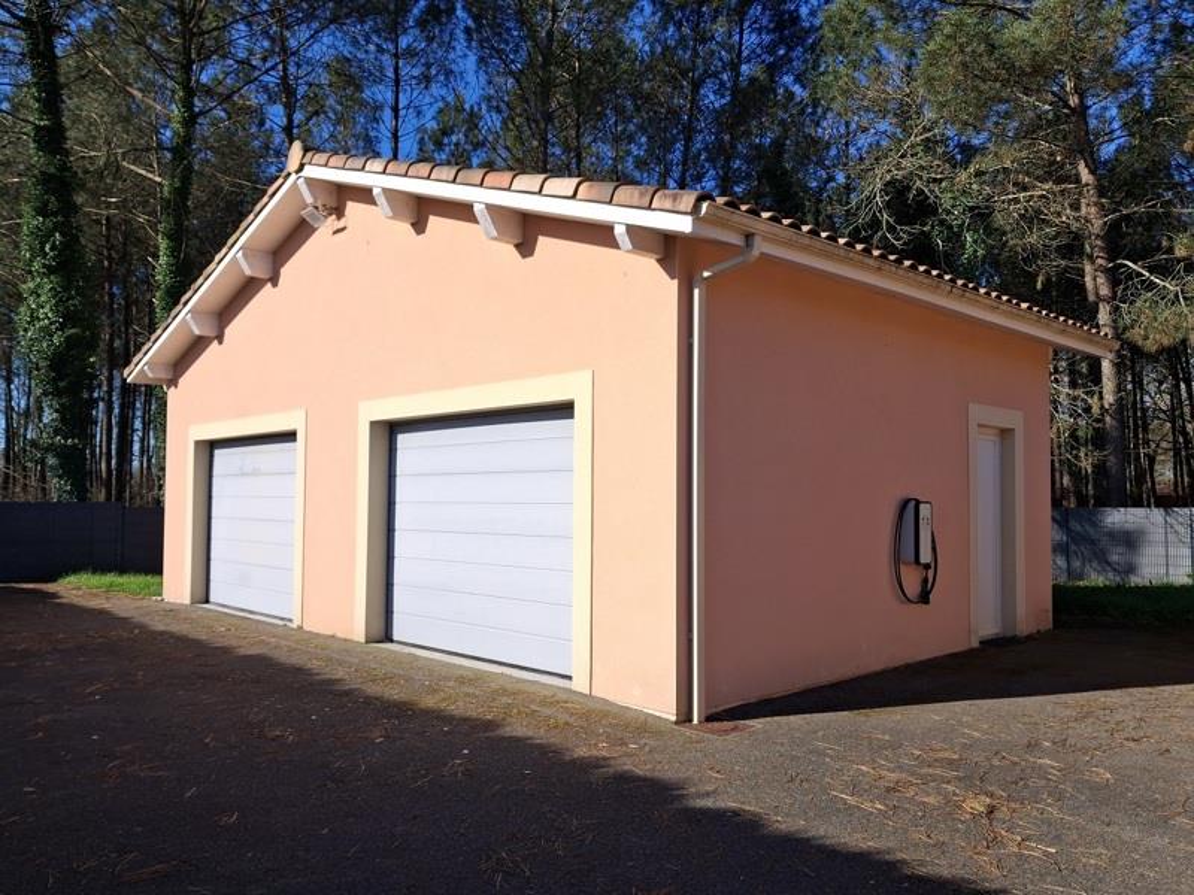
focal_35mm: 27
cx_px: 597
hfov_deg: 65.3
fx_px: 931
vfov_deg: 51.4
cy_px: 448
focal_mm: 4
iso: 25
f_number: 1.8
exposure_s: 1/702
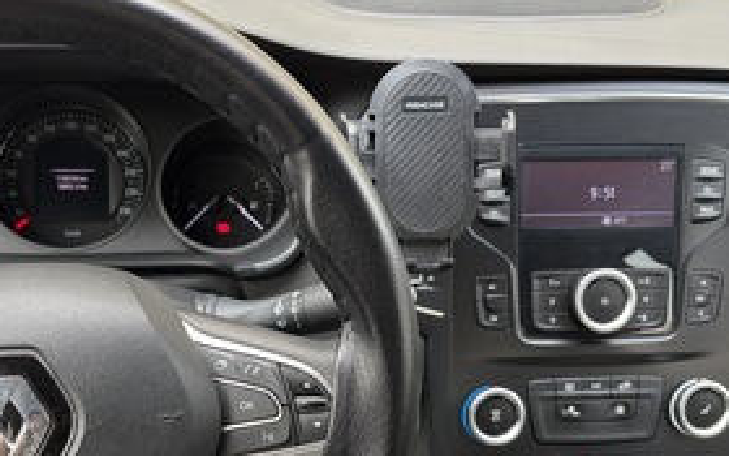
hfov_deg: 43.9
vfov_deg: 27.8
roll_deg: -2.9
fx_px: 894
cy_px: 382
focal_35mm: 45
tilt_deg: -25.2
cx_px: 259
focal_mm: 5.96
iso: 125
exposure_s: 1/92
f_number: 1.6
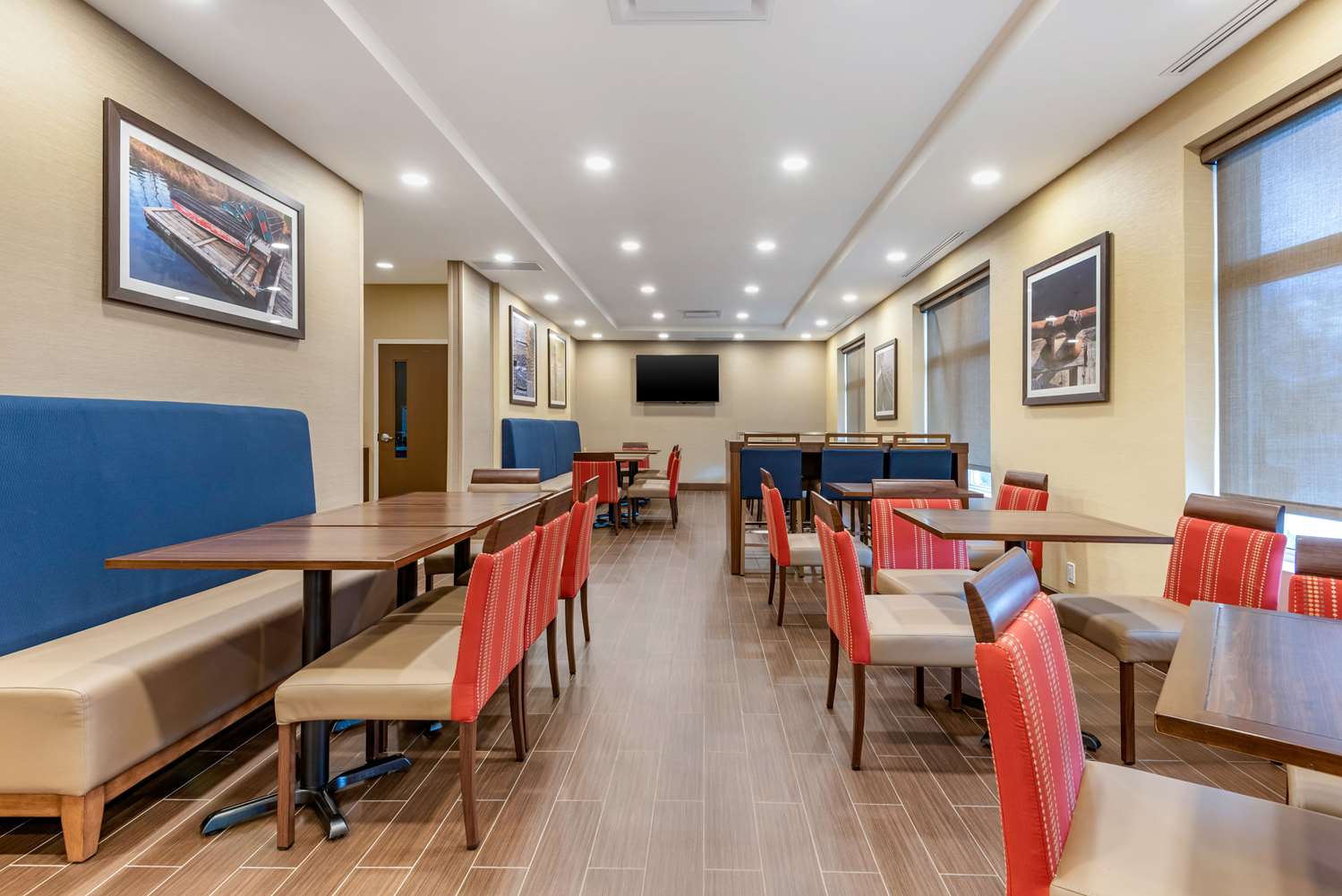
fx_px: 597
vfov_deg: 73.8
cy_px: 448
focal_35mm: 16
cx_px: 671
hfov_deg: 96.7
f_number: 11
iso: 400
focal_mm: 16
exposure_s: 1/3
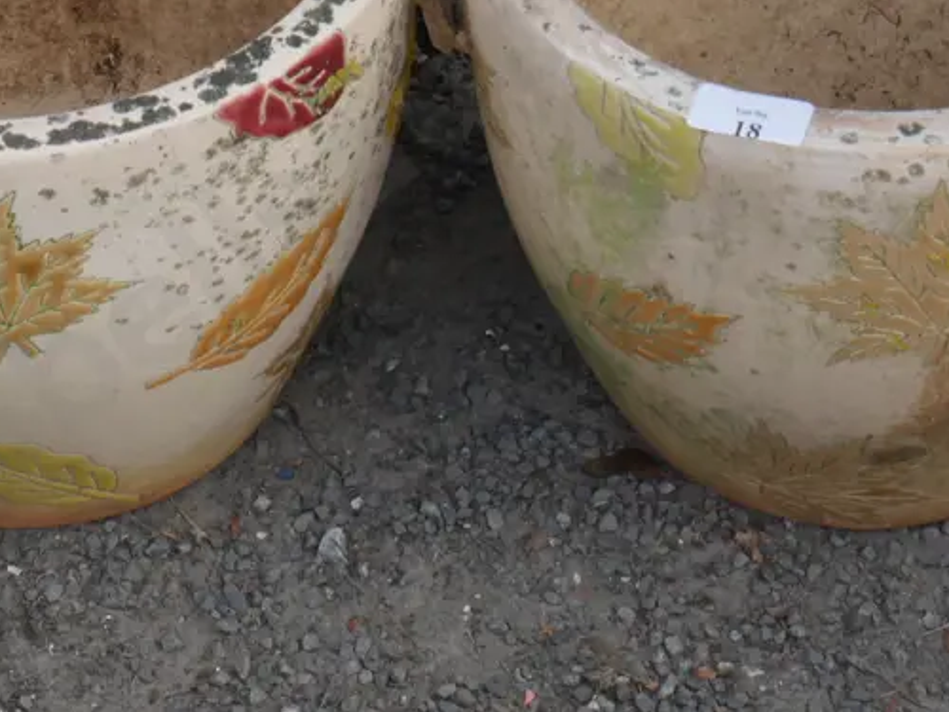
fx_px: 4715
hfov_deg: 11.5
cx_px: 456
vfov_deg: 8.6
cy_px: 91
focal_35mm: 172
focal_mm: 42
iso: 640
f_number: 10
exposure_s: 1/100
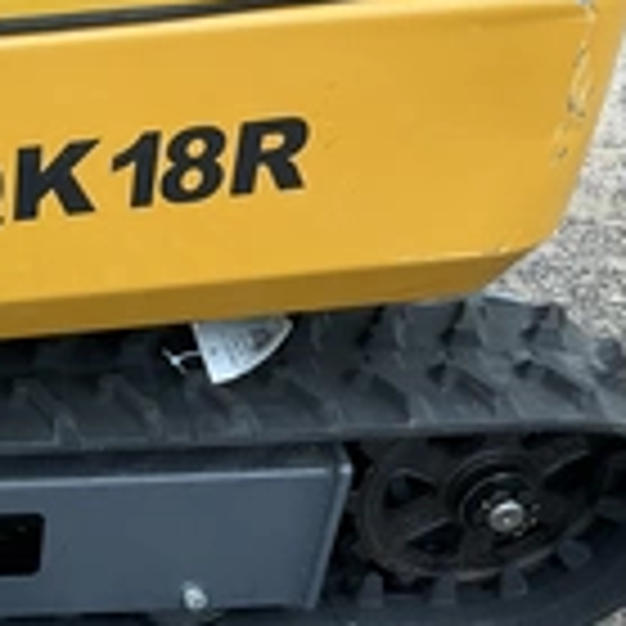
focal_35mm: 74
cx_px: -108
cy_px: 545
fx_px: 1514
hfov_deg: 21.8
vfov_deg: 22.9
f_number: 1.8
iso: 40
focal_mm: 3
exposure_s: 1/122
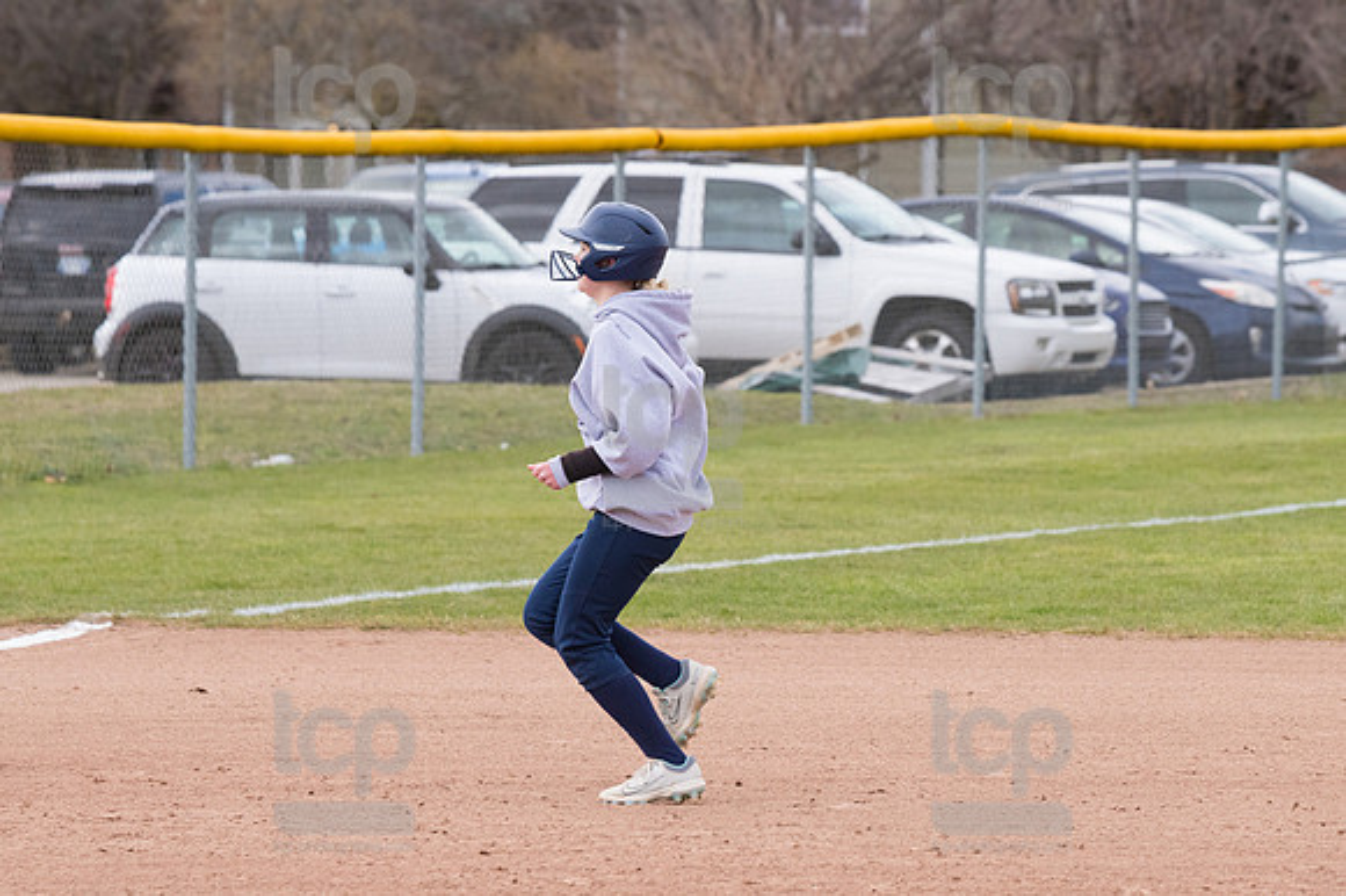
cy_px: 448
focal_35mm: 292
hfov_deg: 7.1
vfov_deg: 4.7
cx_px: 673
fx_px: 10911
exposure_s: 1/1600
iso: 640
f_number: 5.6
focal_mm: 195
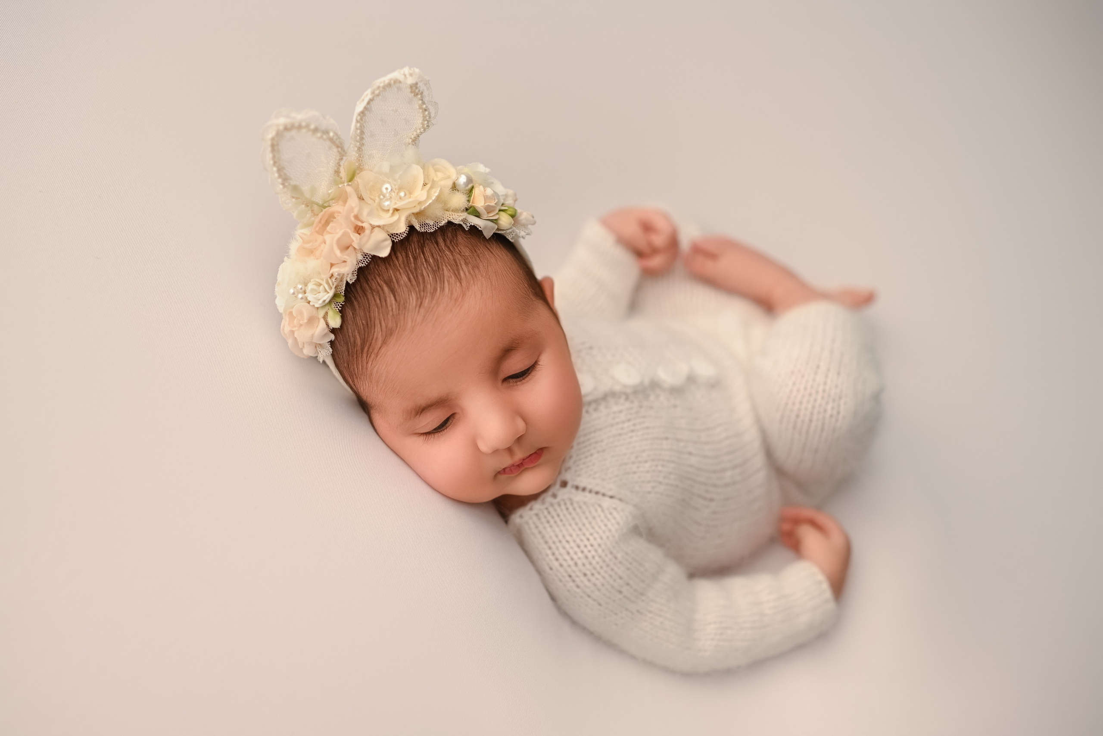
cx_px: 552
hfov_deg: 54.4
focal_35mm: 35
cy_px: 368
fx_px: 1072
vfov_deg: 37.9
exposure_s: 1/160
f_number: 2.8
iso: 100
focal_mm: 35
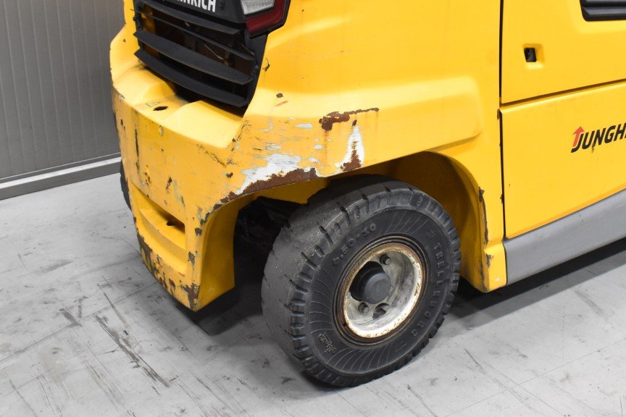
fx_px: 869
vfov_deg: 26.8
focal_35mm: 50
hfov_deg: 39.6
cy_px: 136
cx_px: 320
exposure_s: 1/40
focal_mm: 24
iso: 1600
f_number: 5
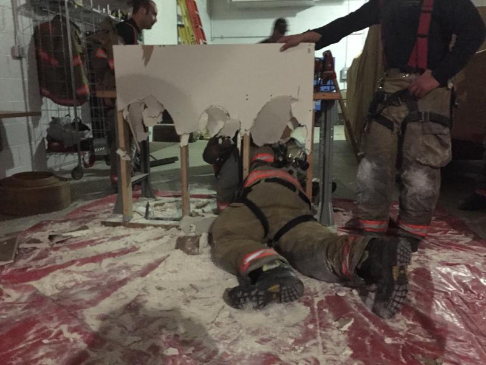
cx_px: 243
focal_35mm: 29
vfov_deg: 48.2
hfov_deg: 61.7
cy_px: 182
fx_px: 407
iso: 1000
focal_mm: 4.15
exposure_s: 1/15
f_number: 2.2
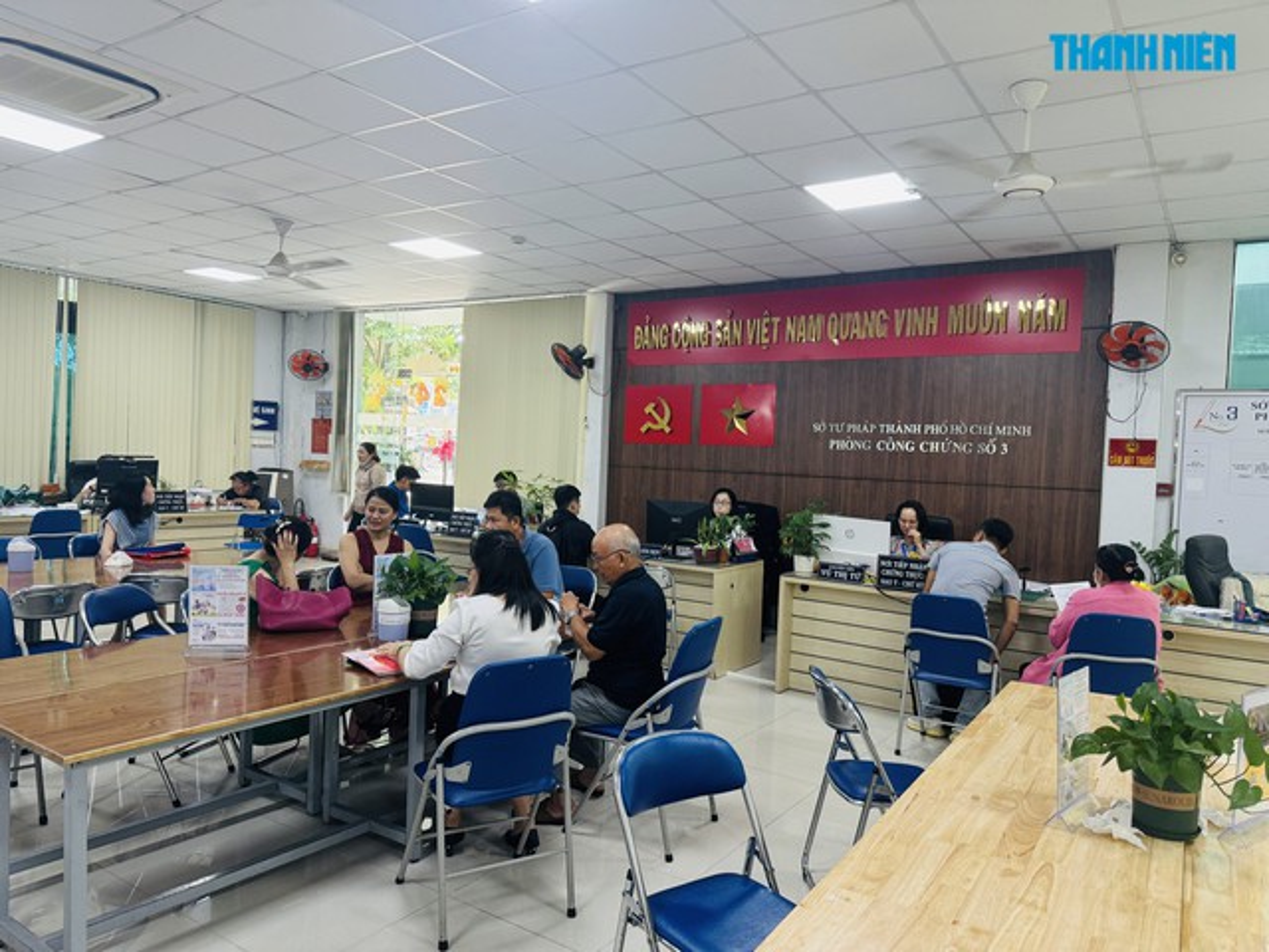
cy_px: 476
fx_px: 880
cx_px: 634
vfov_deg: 56.8
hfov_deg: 71.6
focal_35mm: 24
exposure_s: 1/121
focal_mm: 6.76
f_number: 1.78
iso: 160
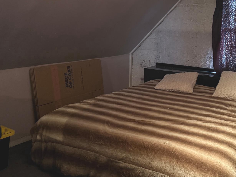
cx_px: 163
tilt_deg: -9.4
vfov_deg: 35.8
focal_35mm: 40
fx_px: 273
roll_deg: -2.8
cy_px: 71
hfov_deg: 45.9
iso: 1600
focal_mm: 6.76
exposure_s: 1/24
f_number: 1.78
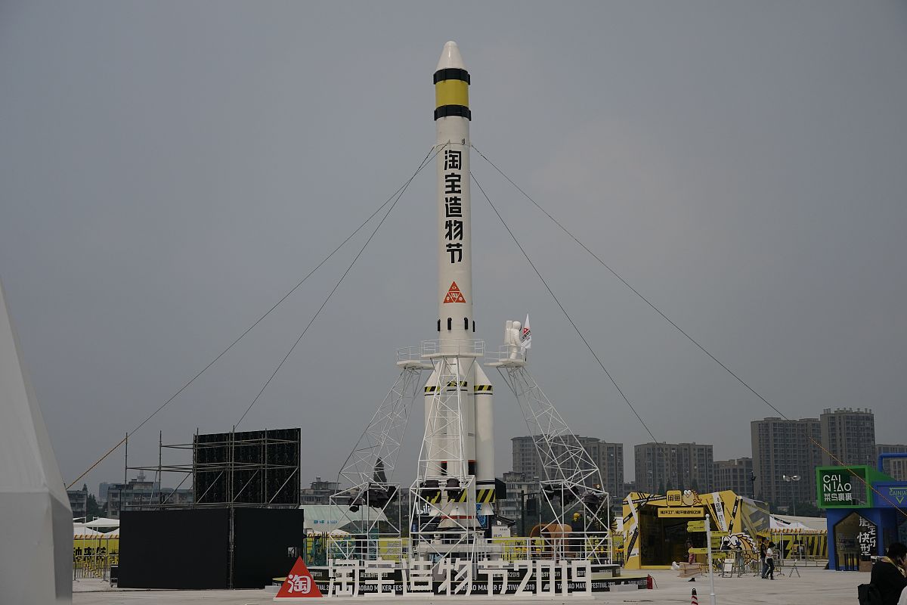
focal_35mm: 54
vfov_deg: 25.1
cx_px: 454
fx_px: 1360
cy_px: 302
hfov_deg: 36.9
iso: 800
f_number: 4
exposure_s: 1/16000
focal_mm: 54
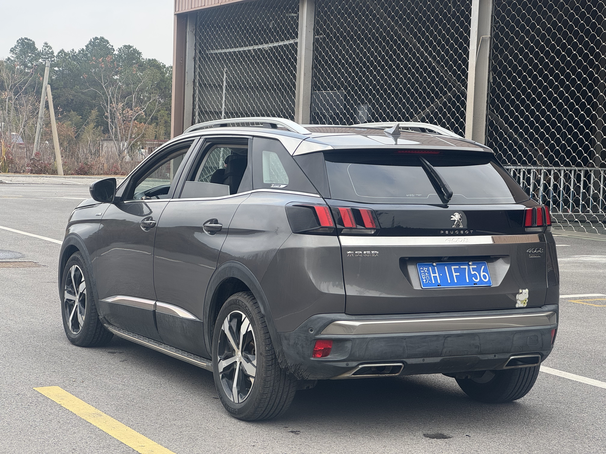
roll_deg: -1.7
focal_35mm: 77
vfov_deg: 19.1
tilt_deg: -3.2
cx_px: 303
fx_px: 1348
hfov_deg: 25.3
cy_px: 227
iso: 25
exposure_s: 1/125
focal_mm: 9
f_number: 2.8
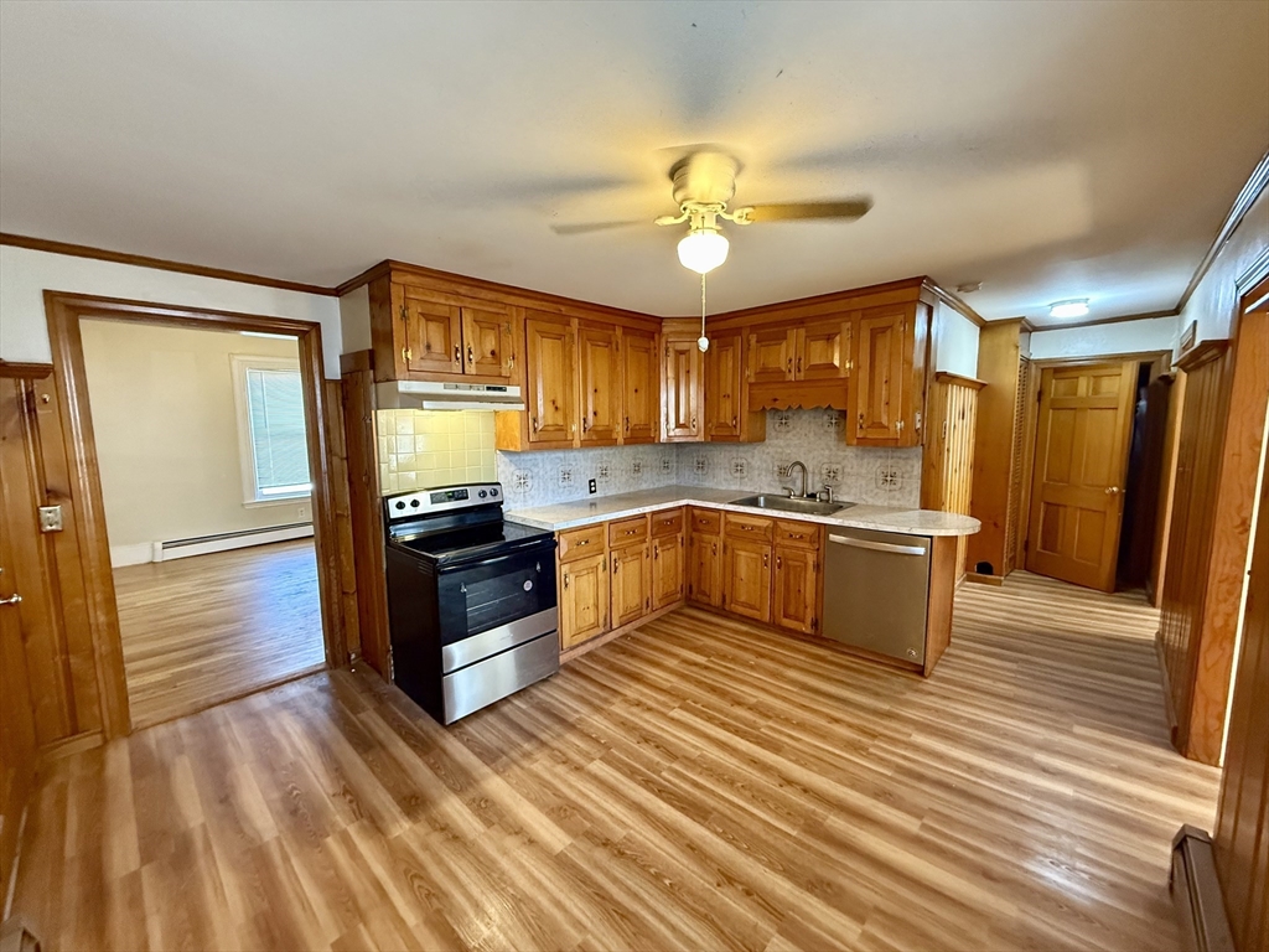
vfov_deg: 85.7
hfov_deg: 102.1
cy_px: 476
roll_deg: +0.2
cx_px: 634
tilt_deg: -6.3
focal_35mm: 14
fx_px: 513
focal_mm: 2.22
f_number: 2.2
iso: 800
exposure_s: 1/60
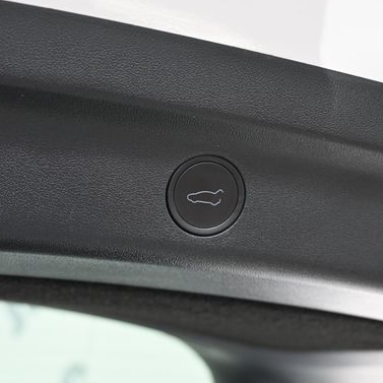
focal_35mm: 50
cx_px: 203
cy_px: 195
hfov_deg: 34.2
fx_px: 622
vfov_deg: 34.2
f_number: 4.5
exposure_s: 1/250
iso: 200
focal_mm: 23
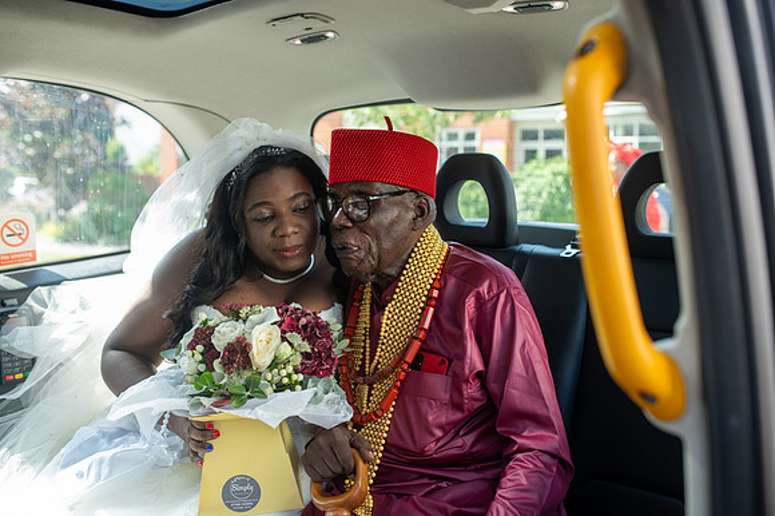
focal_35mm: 35
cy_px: 258
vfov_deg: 37.8
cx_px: 388
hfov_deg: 54.5
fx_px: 753
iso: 100
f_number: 3.2
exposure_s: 1/100
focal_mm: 35
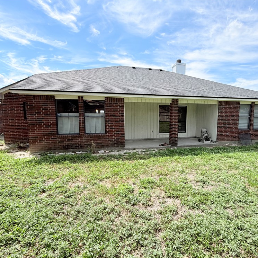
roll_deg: +0.4
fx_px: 143
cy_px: 130
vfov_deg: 84.0
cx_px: 147
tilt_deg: -5.3
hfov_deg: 83.5
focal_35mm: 17
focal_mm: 2.22
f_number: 2.2
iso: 25
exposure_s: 1/770
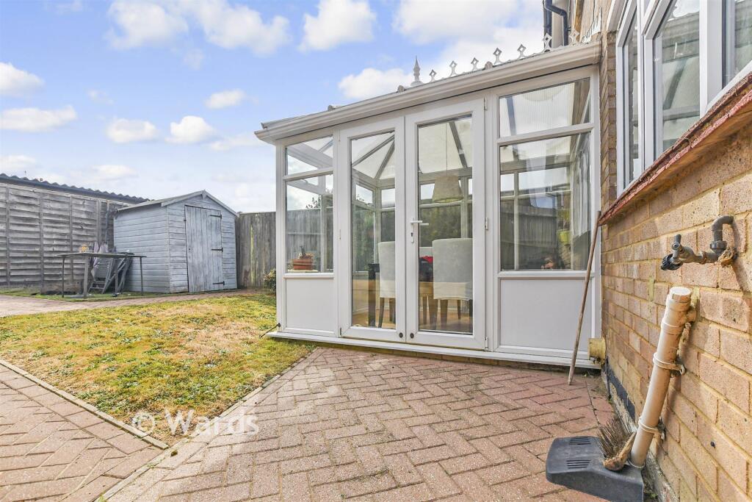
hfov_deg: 100.4
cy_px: 251
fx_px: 313
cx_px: 376
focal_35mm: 15
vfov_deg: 77.3
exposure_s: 1/500
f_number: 8
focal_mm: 10
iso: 160
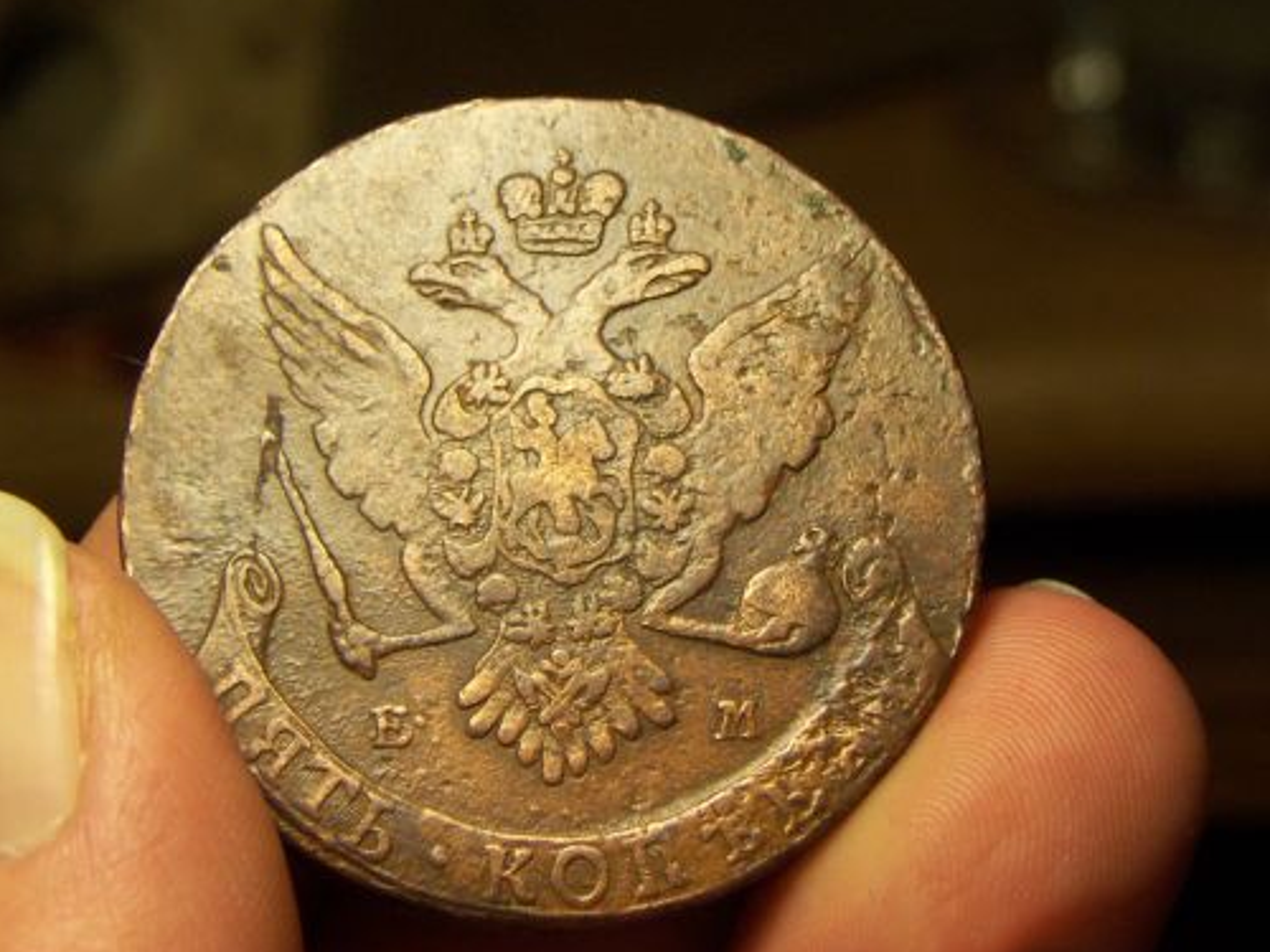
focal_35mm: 84
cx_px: 533
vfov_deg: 17.6
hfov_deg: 23.3
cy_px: 396
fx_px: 3082
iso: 98
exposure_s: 1/97.2
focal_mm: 11.6
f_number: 3.8
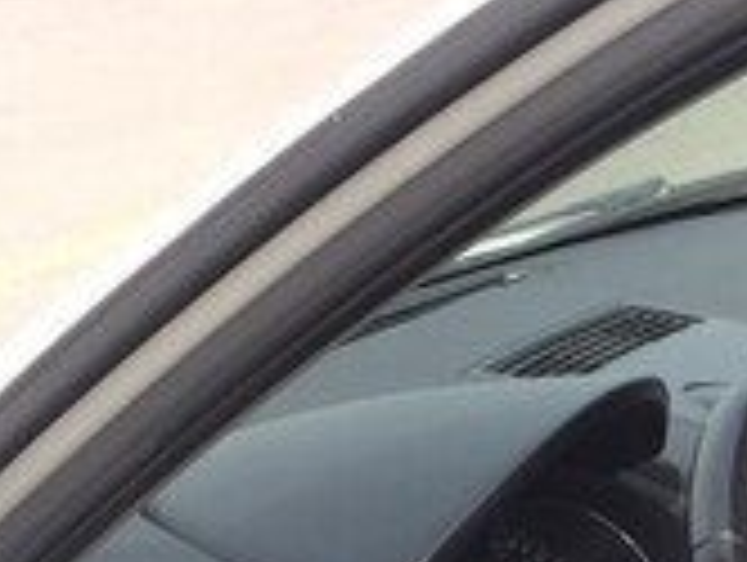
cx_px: 945
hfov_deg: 16.3
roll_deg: +2.7
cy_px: 946
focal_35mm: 115
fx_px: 2485
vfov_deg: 12.1
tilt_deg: -25.3
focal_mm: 4.15
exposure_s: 1/465
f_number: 2.2
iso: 32
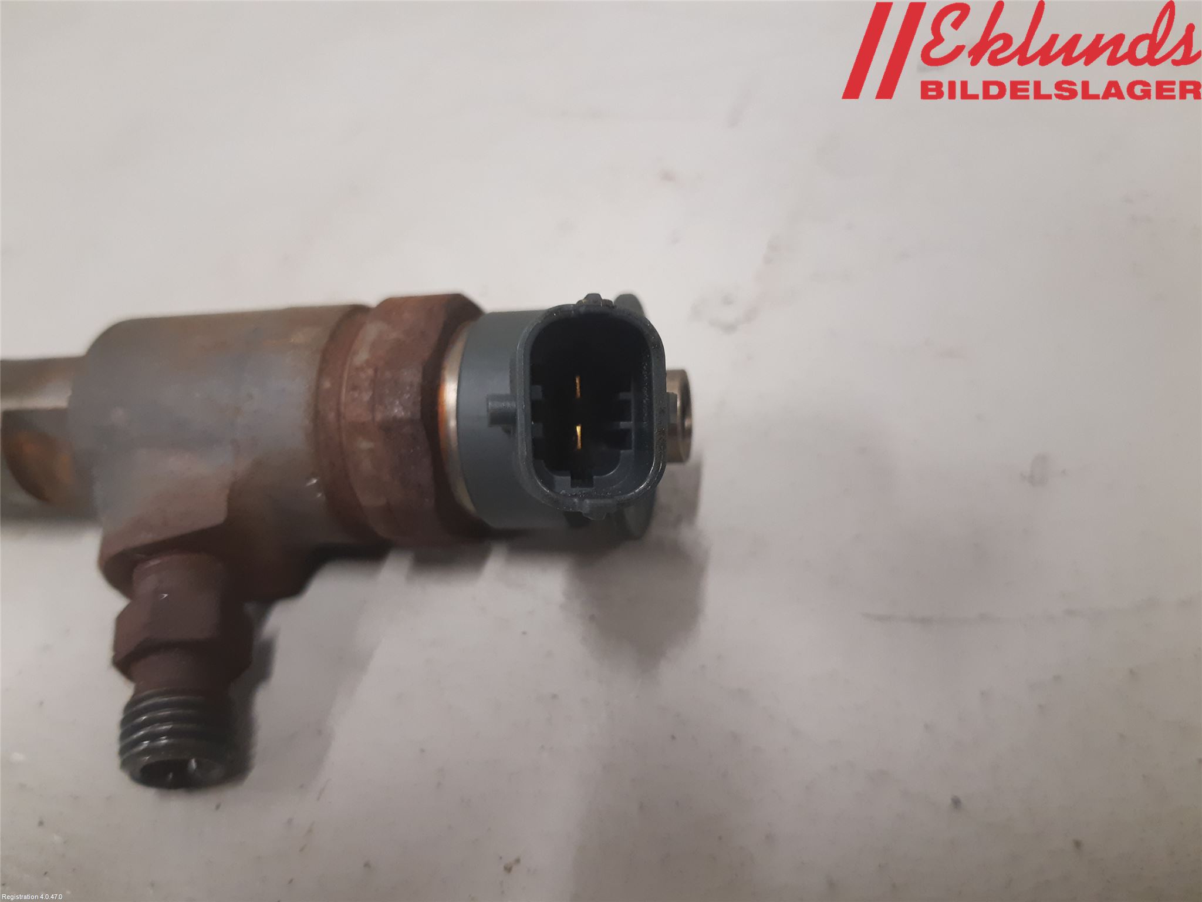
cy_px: 451
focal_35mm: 26
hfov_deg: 67.3
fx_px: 903
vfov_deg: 53.1
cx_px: 601
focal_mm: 3.93
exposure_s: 1/50
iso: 200
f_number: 1.7
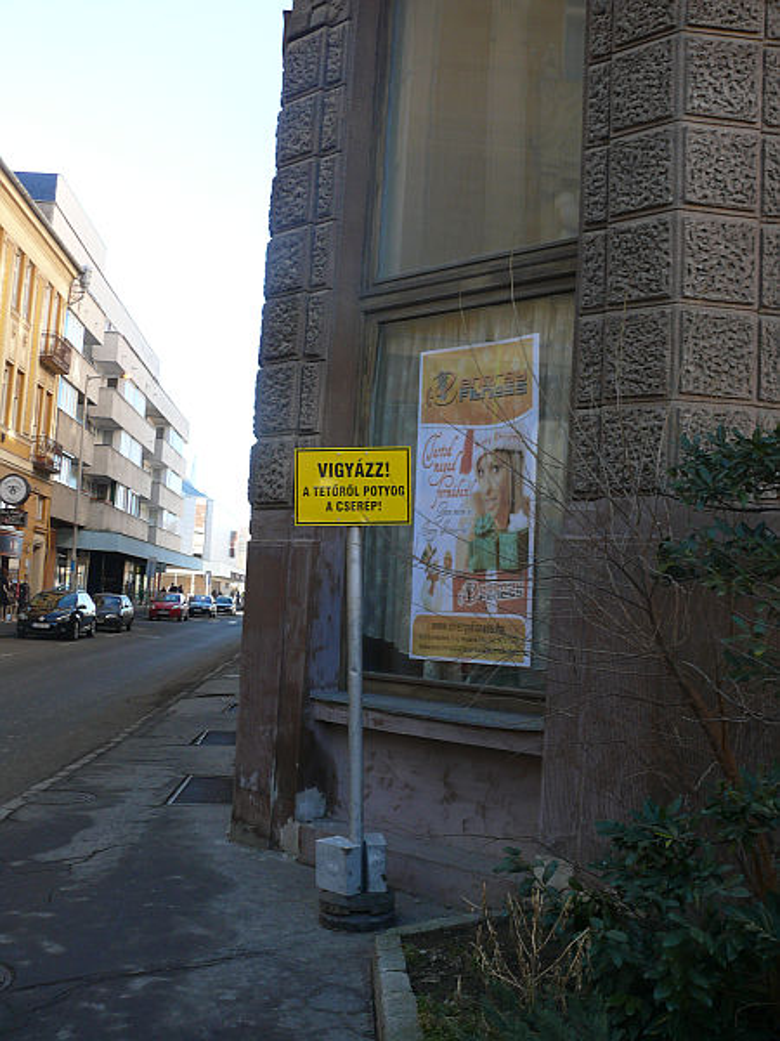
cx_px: 390
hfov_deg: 40.7
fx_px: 1052
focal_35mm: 35
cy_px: 520
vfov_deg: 52.6
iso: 100
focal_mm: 7.4
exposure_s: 1/100
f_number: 4
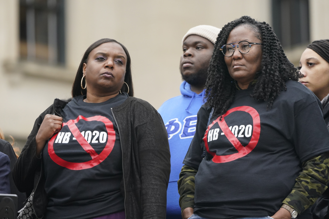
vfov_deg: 4.5
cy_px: 110
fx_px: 2796
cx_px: 164
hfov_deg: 6.7
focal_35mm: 306
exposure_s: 1/1000
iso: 2000
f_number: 5.6
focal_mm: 306
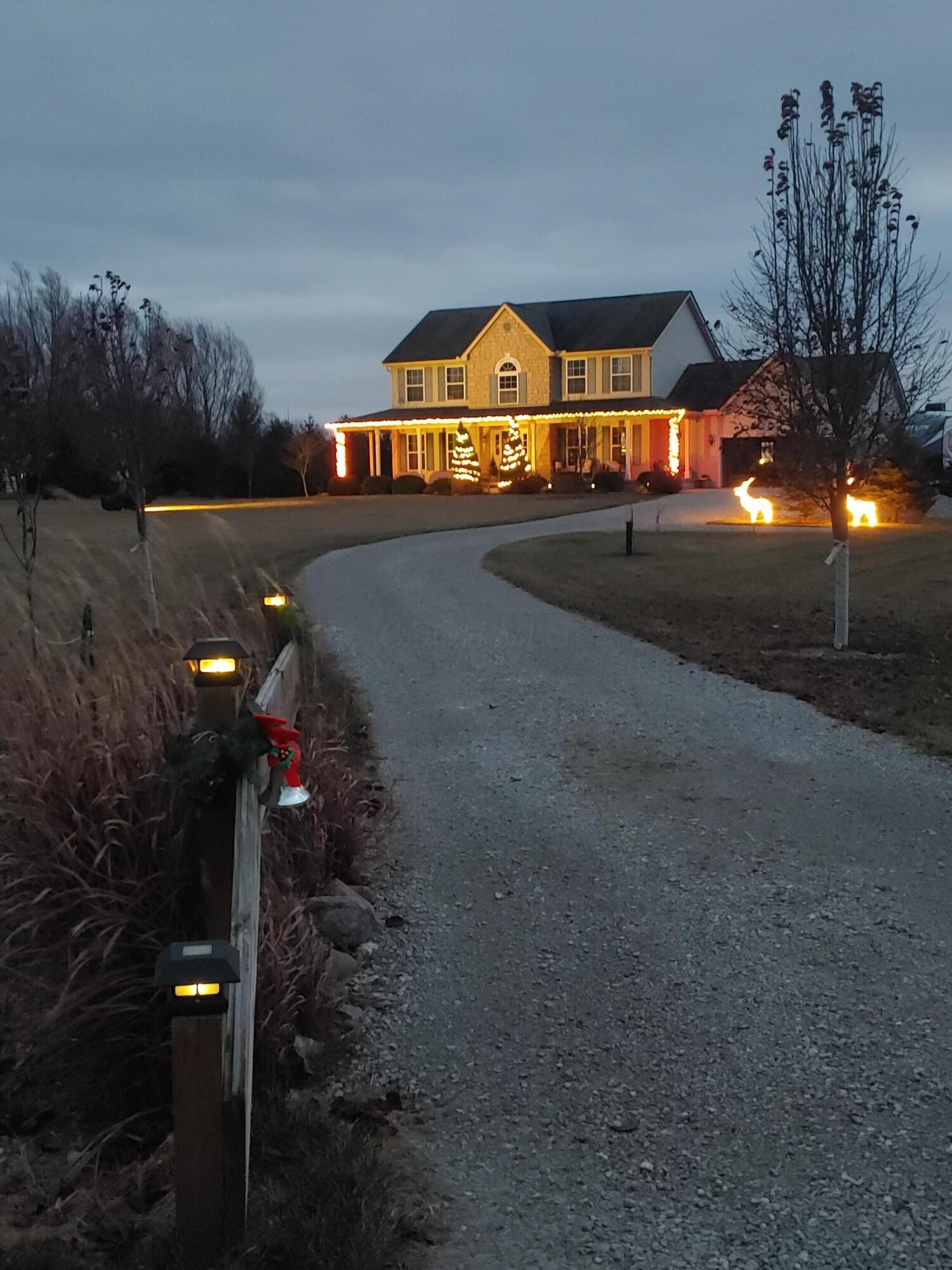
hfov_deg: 34.3
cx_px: 476
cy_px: 635
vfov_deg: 44.8
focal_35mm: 42
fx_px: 1540
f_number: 1.5
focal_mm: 4.23
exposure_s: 1/10
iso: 900
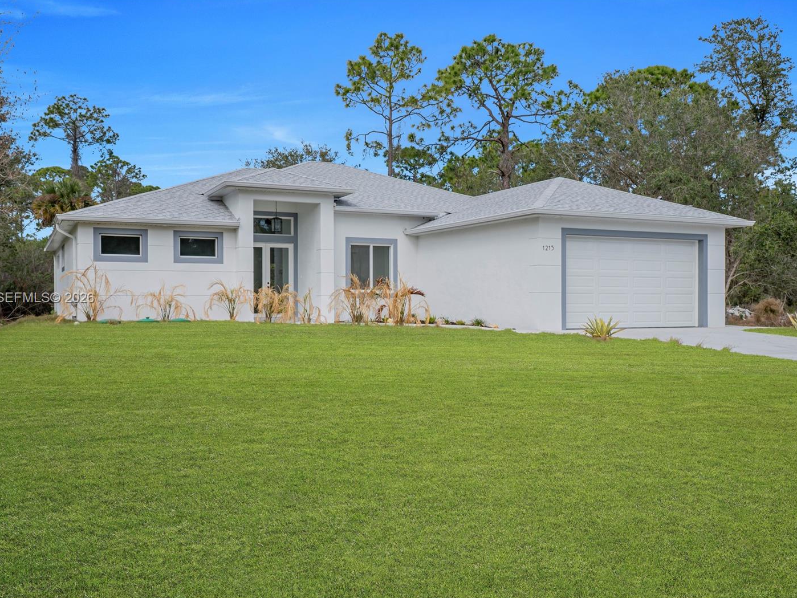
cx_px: 373
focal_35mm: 33
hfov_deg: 55.3
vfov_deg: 43.0
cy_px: 299
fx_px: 760
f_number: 7.1
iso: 100
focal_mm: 20
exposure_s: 1/200
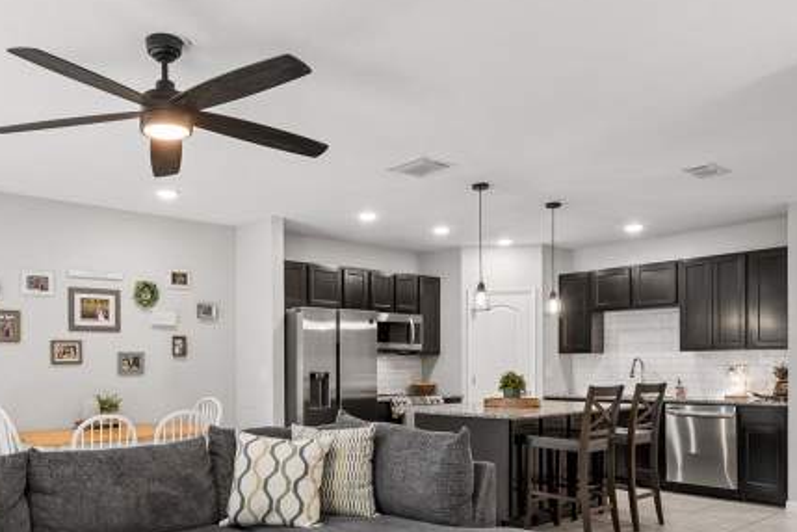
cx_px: 301
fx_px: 620
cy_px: 379
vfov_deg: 45.3
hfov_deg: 64.6
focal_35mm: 28
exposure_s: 1/4
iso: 100
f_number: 7.1
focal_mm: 10
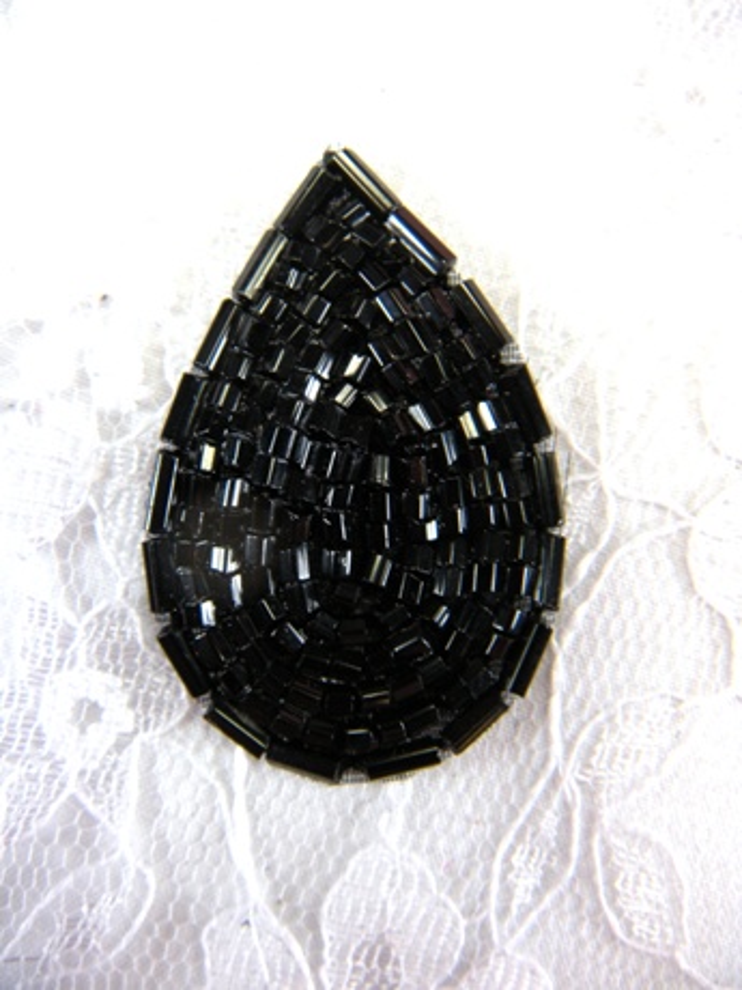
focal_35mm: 35
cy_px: 495
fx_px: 1000
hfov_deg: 40.7
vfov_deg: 52.6
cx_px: 371
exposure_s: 1/69.5
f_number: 3.8
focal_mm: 5.9
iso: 64
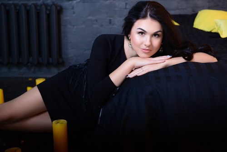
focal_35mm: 62
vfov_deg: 21.9
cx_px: 114
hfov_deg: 32.4
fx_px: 391
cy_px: 76
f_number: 4
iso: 1000
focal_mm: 62
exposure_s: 1/200
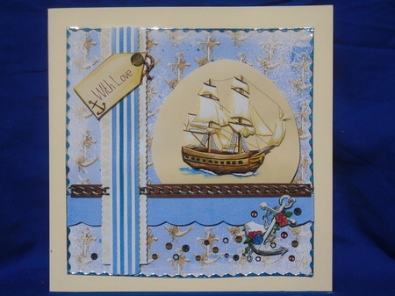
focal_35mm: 58
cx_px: 198
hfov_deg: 33.2
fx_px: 661
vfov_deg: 25.2
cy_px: 148
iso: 100
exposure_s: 1/500
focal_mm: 10.2
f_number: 12.3
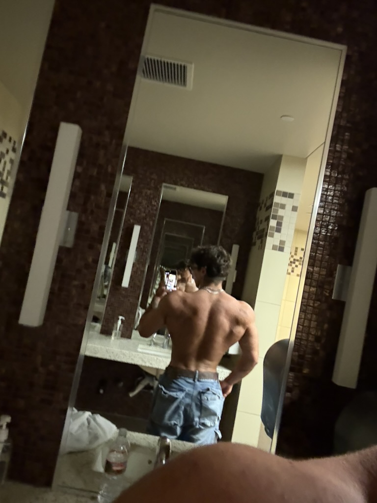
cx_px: 188
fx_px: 436
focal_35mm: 30
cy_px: 252
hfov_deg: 46.8
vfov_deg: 60.0
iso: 640
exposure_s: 1/17
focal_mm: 2.69
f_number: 1.9
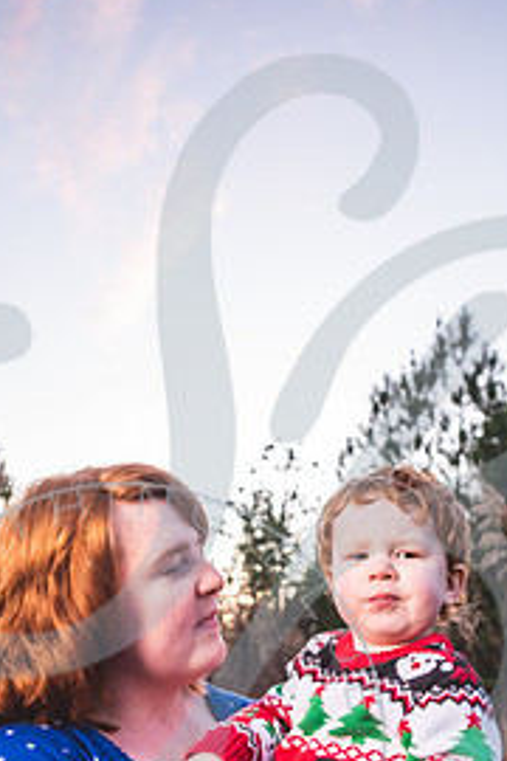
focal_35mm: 40
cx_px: 251
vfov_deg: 47.4
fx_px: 845
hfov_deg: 33.4
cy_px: 530
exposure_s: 1/320
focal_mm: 24
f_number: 2.8
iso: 500
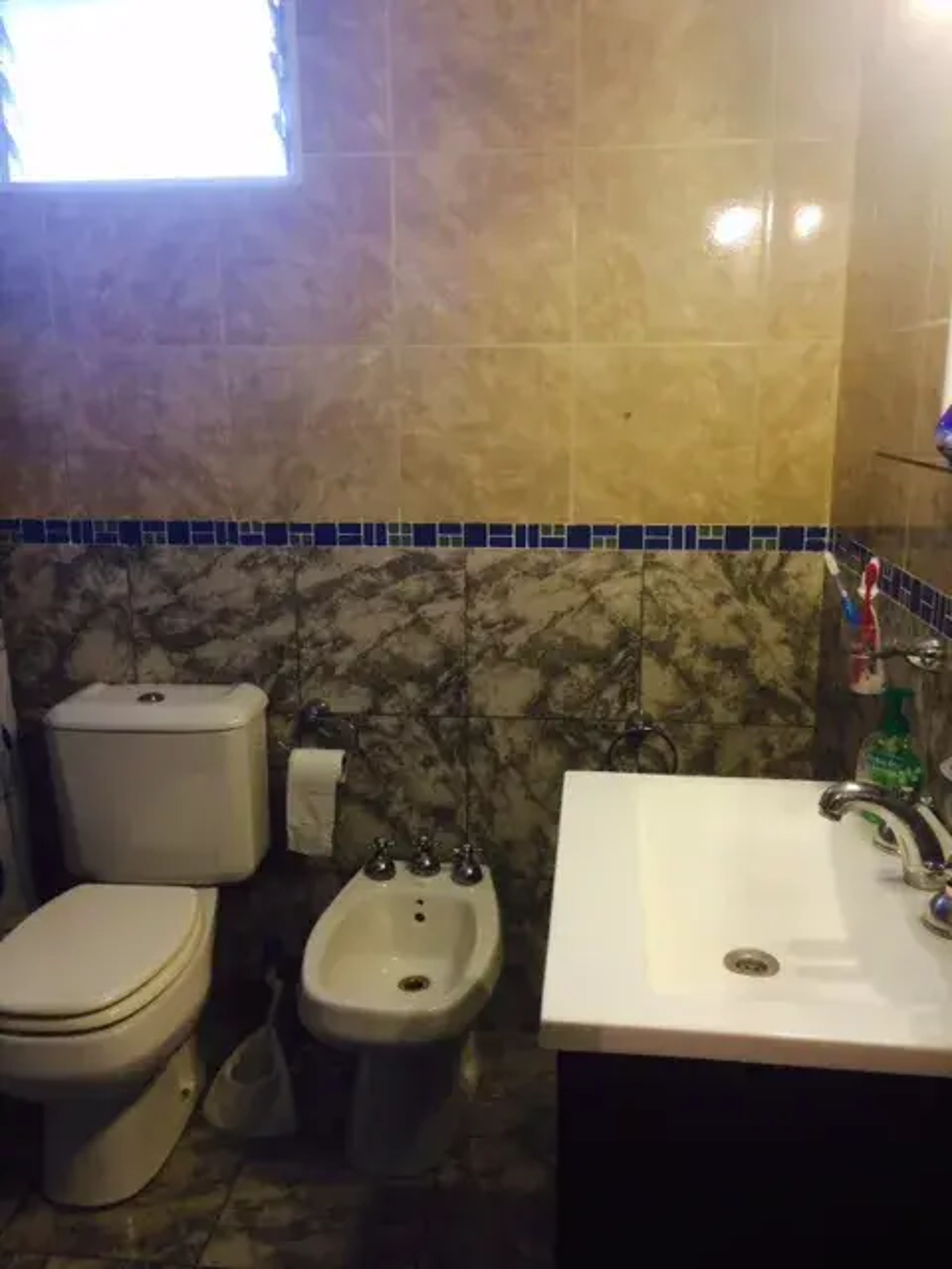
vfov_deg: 61.7
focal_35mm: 29
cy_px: 634
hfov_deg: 48.2
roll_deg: +0.9
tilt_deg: -12.7
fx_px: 1063
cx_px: 476
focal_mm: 4.15
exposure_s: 1/33
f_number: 2.2
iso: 100
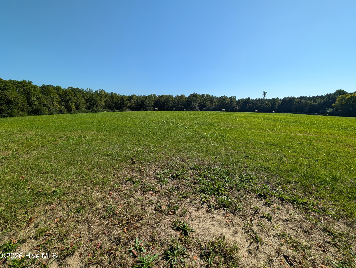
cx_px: 178
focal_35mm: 12
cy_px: 134
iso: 53
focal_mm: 2.02
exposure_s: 1/3663
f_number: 1.7
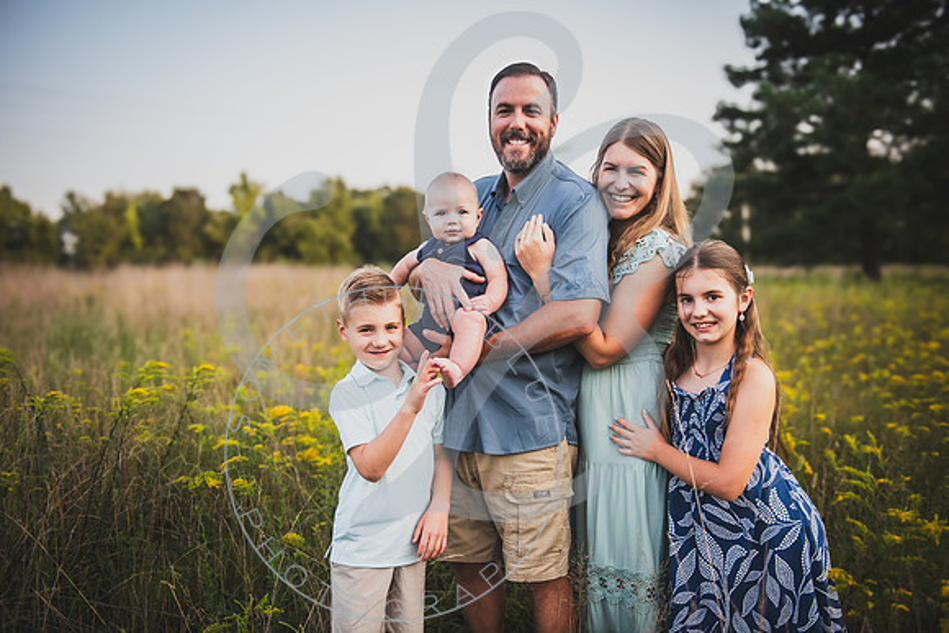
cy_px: 316
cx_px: 474
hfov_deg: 58.7
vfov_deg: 41.1
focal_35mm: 32
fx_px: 844
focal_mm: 32
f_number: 2.8
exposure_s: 1/320
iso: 250
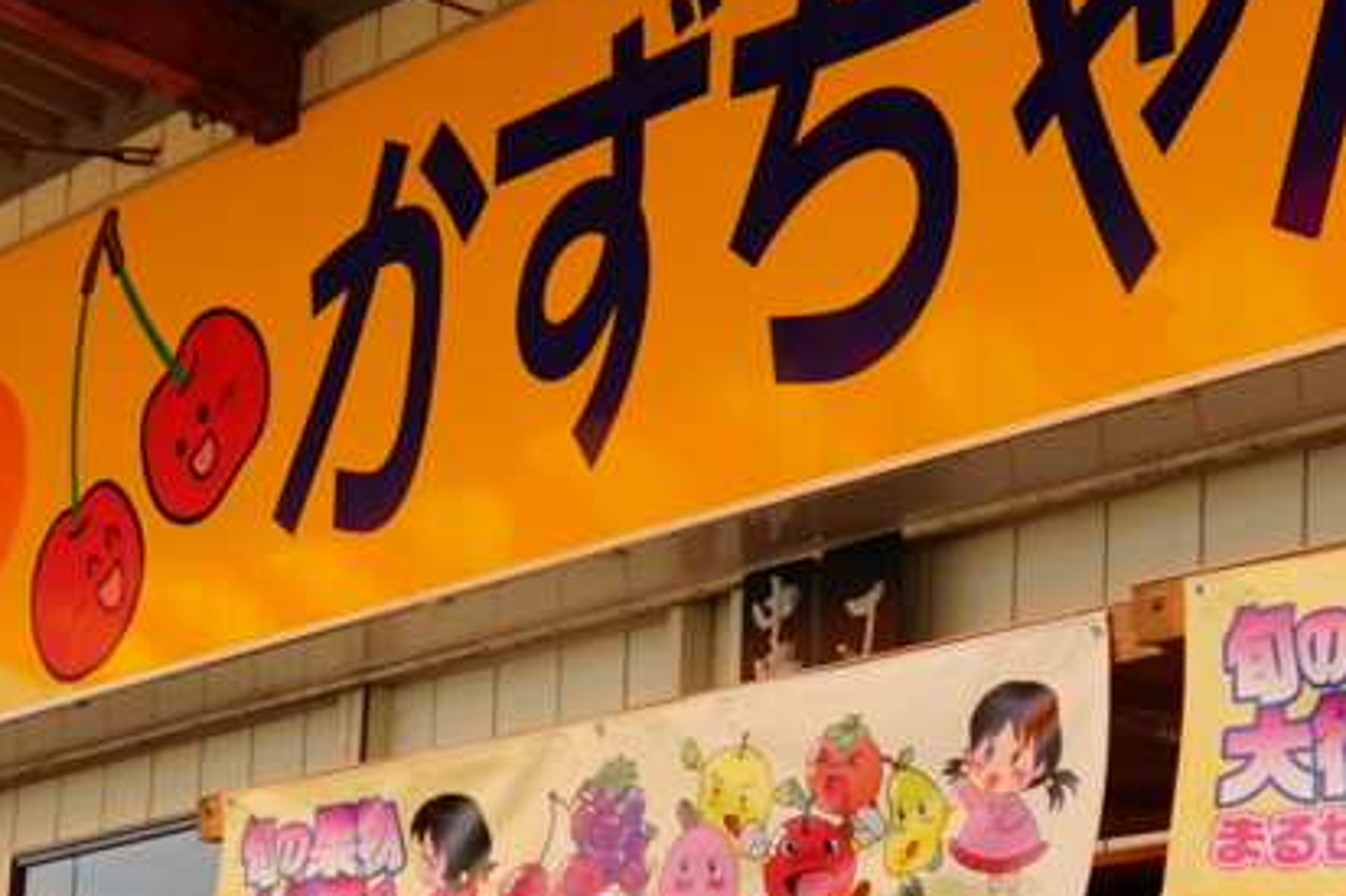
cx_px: 306
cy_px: 562
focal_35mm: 93
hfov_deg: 21.7
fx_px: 3476
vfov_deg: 14.7
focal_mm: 32
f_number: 9
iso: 100
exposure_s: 1/80
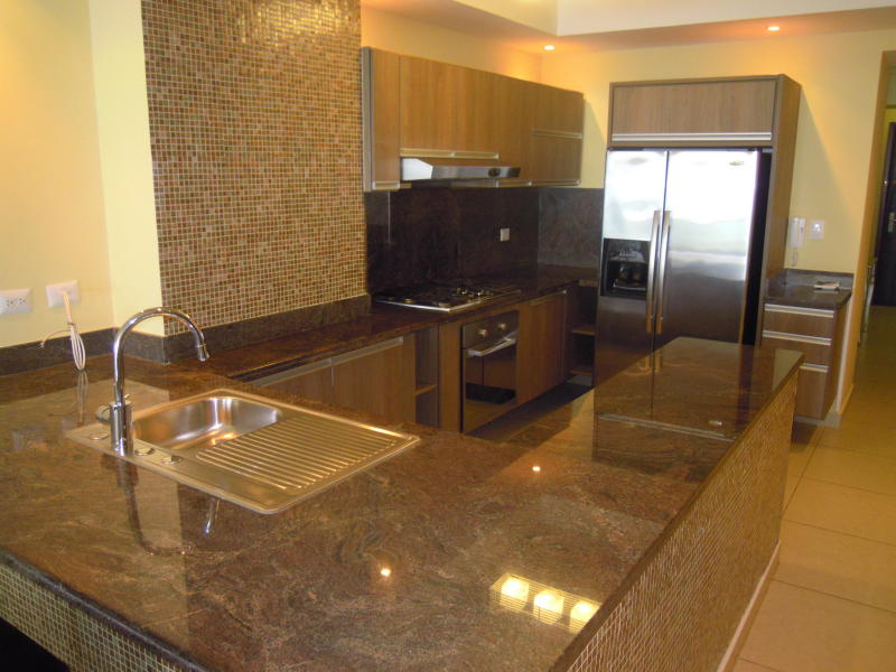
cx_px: 448
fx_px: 725
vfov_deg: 49.7
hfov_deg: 63.4
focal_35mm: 28
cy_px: 336
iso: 280
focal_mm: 5
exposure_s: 1/40
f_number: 2.7
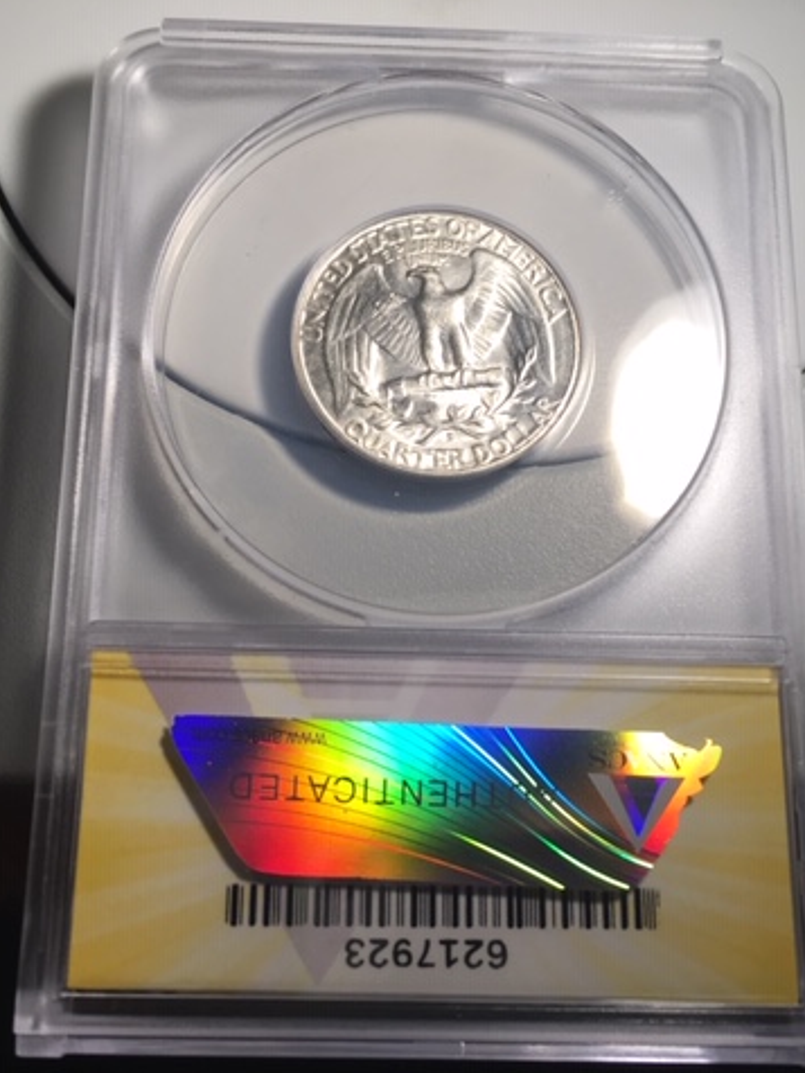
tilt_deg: -74.2
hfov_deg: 36.8
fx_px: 1209
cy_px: 534
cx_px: 390
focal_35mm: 39
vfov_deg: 47.9
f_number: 2.2
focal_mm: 4.15
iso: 25
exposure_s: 1/120
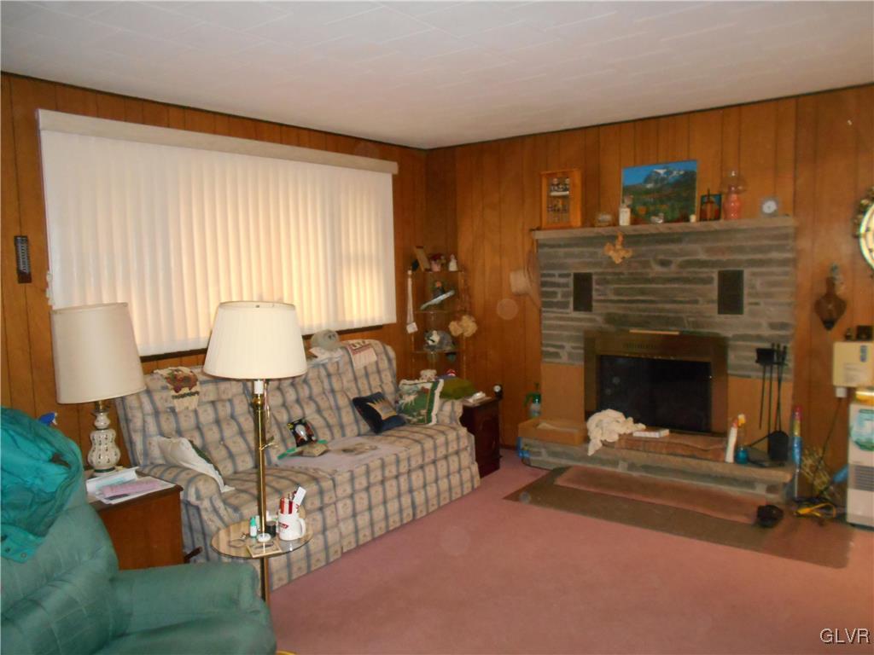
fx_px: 656
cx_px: 437
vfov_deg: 53.1
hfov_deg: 67.3
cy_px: 328
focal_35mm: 26
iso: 560
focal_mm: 4.6
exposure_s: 1/25
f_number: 3.2
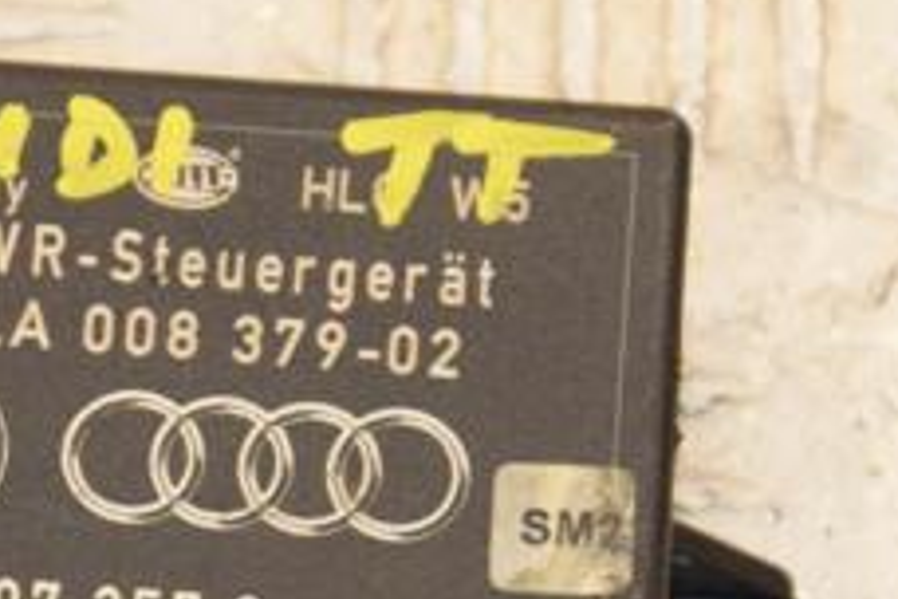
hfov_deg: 5.7
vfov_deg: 3.8
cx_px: 154
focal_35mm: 363
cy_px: 698
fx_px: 9054
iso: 800
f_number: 9
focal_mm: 92
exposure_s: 1/200
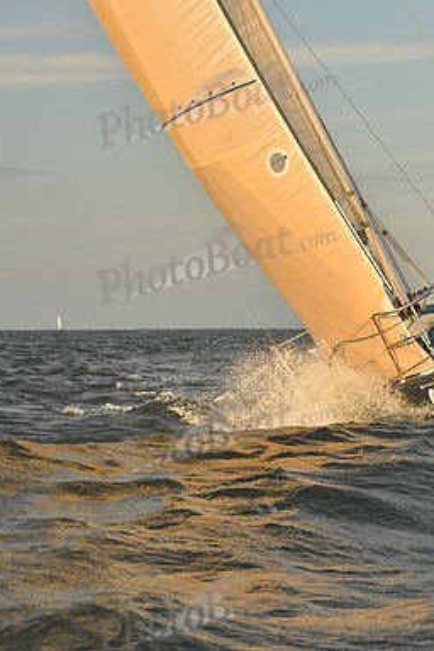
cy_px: 325
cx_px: 426
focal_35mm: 139
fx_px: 2513
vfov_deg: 14.8
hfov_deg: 9.8
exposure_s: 1/640
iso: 250
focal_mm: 92
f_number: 5.6
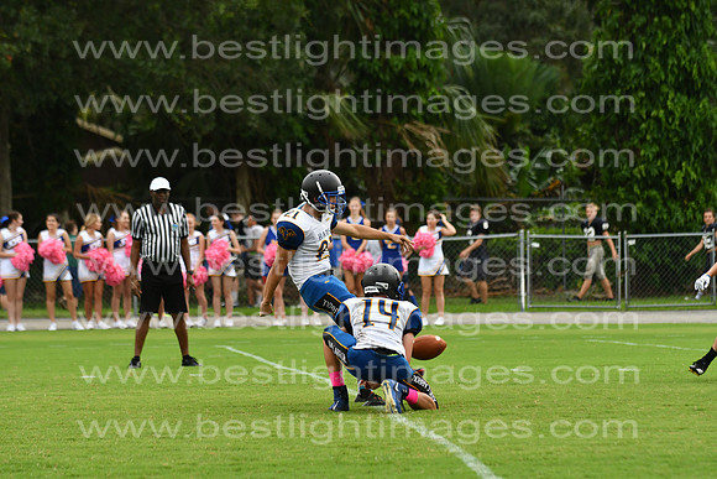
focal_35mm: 210
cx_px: 358
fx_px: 4183
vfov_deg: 6.5
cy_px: 240
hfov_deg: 9.8
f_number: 3.5
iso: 800
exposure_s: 1/2000
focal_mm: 140
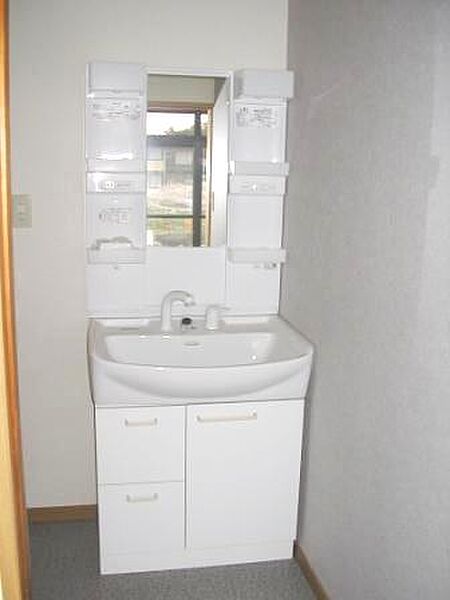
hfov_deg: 37.7
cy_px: 300
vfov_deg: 49.0
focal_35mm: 38
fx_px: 659
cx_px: 225
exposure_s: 1/60
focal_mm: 5.8
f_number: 2.9
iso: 50
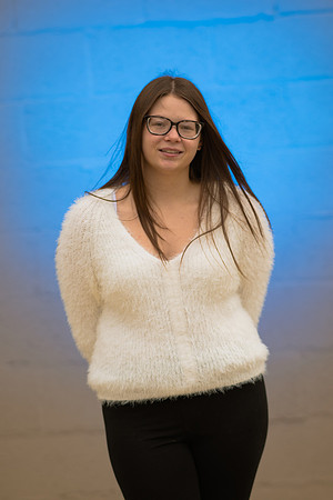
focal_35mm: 157
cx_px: 166
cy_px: 250
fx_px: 2178
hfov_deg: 8.7
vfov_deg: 13.1
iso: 64
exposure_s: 1/640
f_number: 2
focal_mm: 105
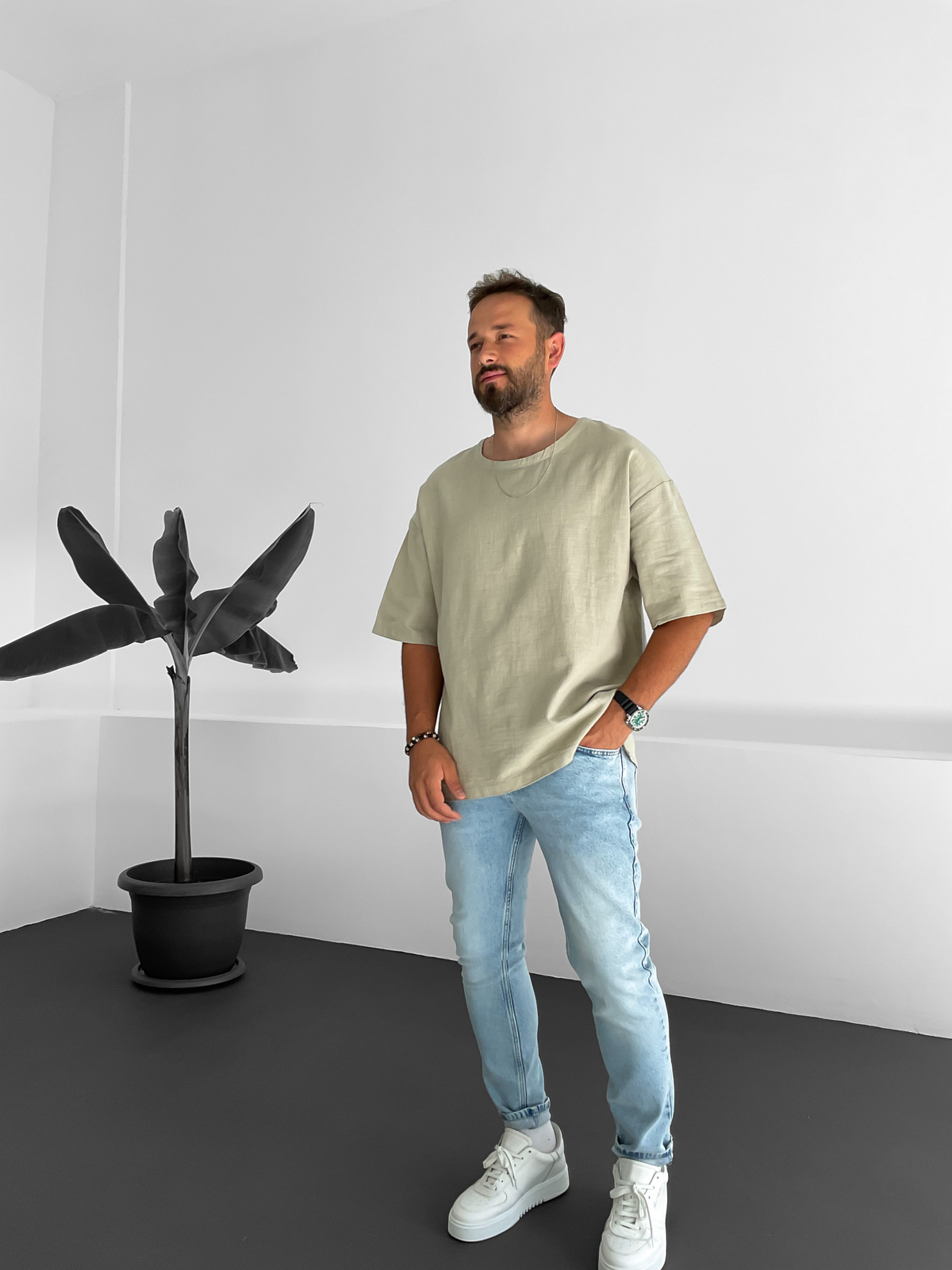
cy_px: 635
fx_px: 1063
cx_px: 476
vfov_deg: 61.7
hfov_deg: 48.2
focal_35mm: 29
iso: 16
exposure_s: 1/280
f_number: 1.8
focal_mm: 3
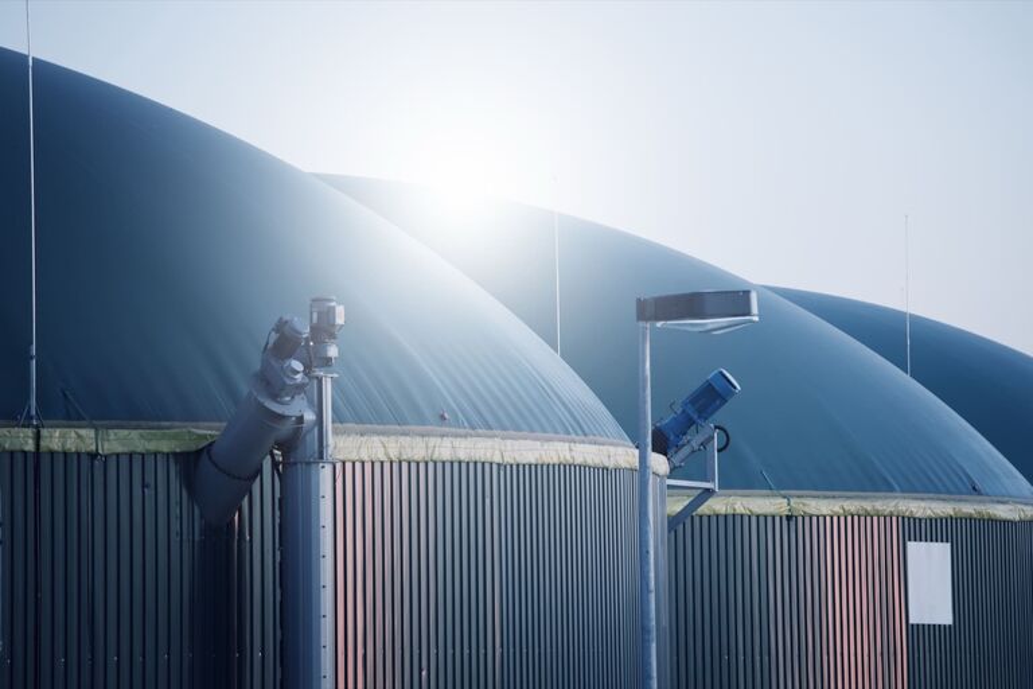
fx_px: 7460
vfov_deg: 5.3
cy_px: 344
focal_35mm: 260
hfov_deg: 7.9
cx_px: 516
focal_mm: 260
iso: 400
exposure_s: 1/80
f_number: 5.3
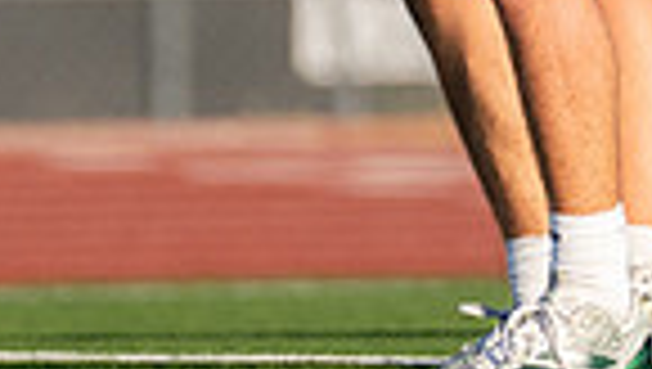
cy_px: -337
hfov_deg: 1.2
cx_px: 447
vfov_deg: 0.7
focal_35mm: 1868
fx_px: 32337
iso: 200
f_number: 2.8
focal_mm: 200
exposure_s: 1/4000
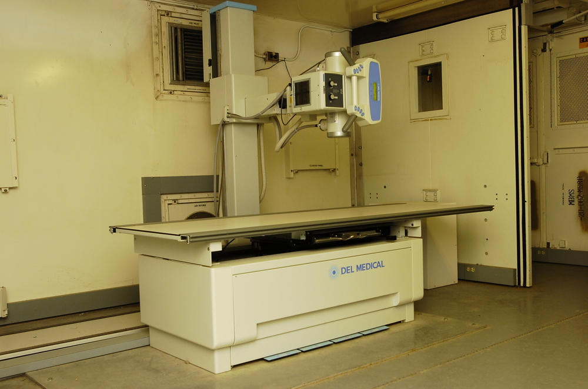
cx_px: 294
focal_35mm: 38
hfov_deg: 51.4
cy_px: 194
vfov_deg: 35.3
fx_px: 611
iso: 400
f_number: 5.6
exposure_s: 1/20
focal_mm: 25
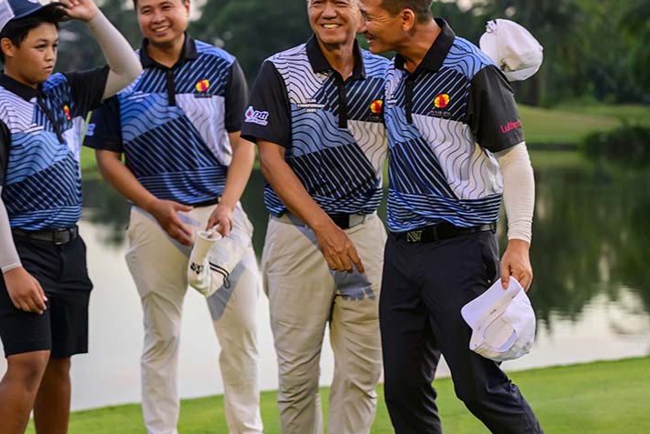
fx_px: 1697
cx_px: 307
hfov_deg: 21.7
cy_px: 175
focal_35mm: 94
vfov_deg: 14.5
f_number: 2.8
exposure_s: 1/320
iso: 3600
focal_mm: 70
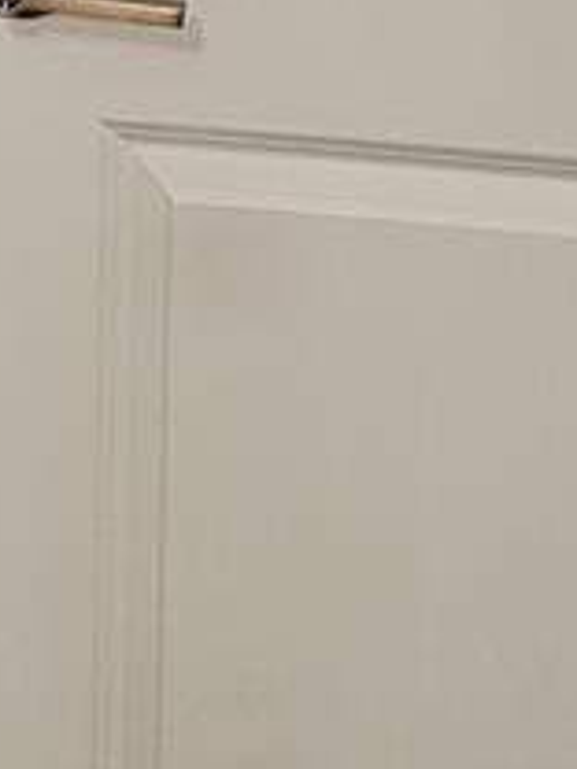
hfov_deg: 11.1
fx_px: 2956
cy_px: -433
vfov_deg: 13.8
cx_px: 7
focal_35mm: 133
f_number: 1.7
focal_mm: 6.3
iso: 320
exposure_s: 1/120
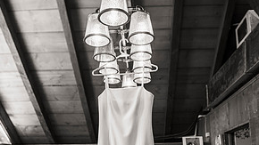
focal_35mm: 39
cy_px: 131
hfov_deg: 51.6
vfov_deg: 29.2
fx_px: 268
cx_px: 126
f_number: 2.8
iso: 1000
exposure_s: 1/200
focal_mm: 24
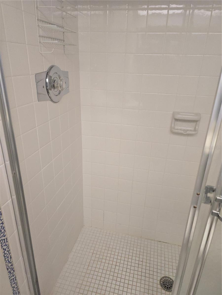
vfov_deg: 73.9
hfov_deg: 58.9
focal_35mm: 23
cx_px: 111
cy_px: 148
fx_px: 197
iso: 500
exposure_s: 1/120
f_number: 1.7
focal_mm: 6.3
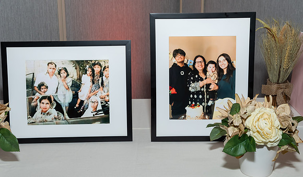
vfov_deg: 24.1
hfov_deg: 40.2
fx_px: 414
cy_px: 89
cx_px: 148
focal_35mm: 51
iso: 500
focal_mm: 28
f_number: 8
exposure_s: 1/250
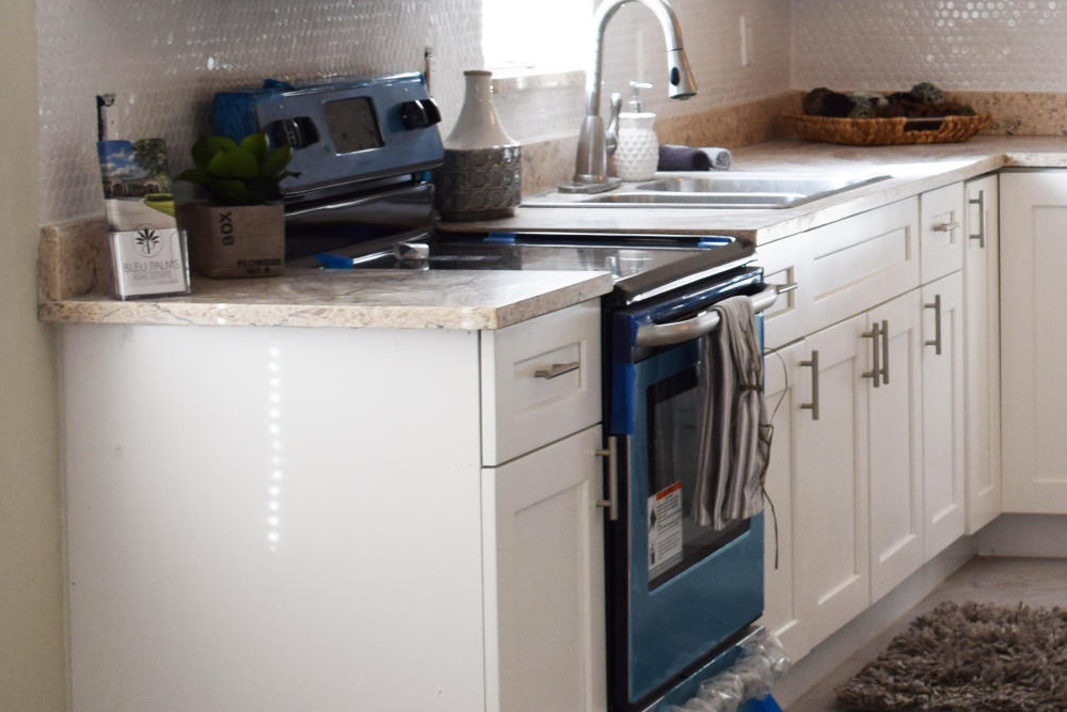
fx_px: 3735
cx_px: 1267
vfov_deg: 10.8
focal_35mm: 126
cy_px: 97
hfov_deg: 15.7
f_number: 4.5
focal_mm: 28
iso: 400
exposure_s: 1/80
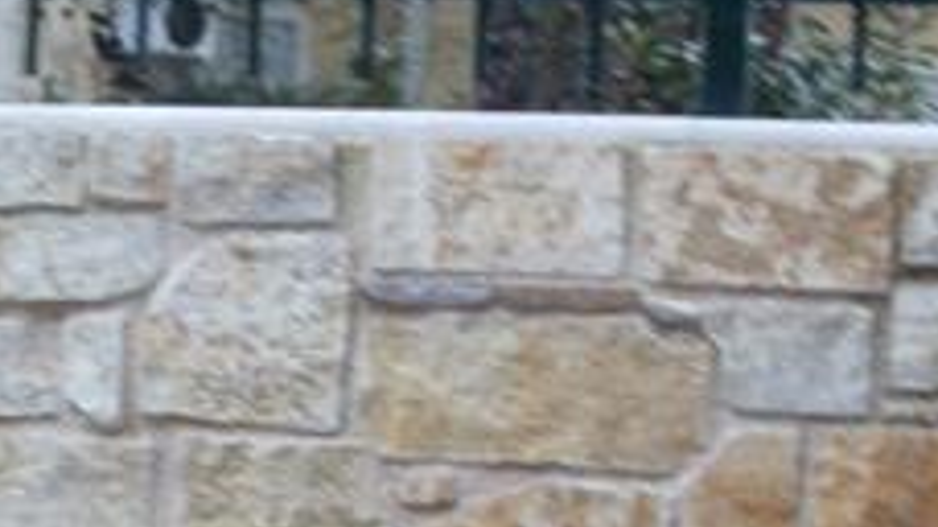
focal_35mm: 159
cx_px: 58
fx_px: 3953
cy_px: 760
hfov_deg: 13.4
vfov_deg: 7.5
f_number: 4.4
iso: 100
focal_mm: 9.1
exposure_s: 1/40
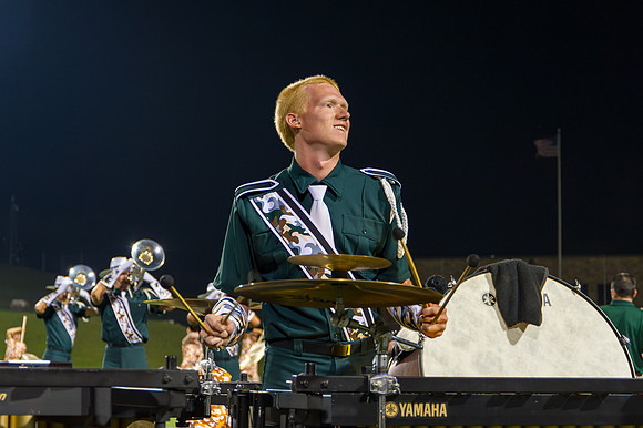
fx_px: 1551
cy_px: 204
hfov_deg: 23.4
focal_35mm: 87
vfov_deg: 15.7
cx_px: 321
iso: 2500
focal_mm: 78
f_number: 5.3
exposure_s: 1/160
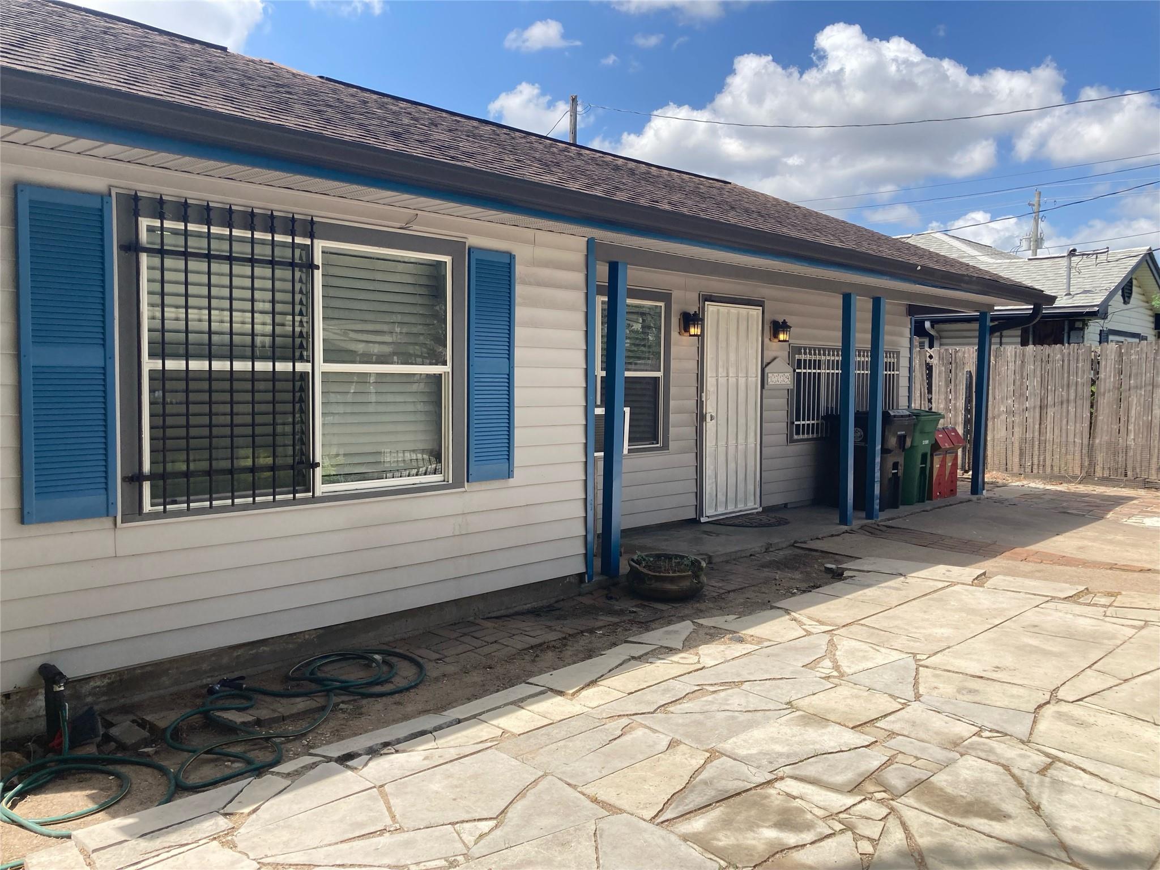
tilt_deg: -3.7
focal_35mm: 28
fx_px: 938
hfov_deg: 63.4
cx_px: 580
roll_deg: -1.4
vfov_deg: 49.7
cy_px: 435
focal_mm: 3.99
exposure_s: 1/1675
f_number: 1.8
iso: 20
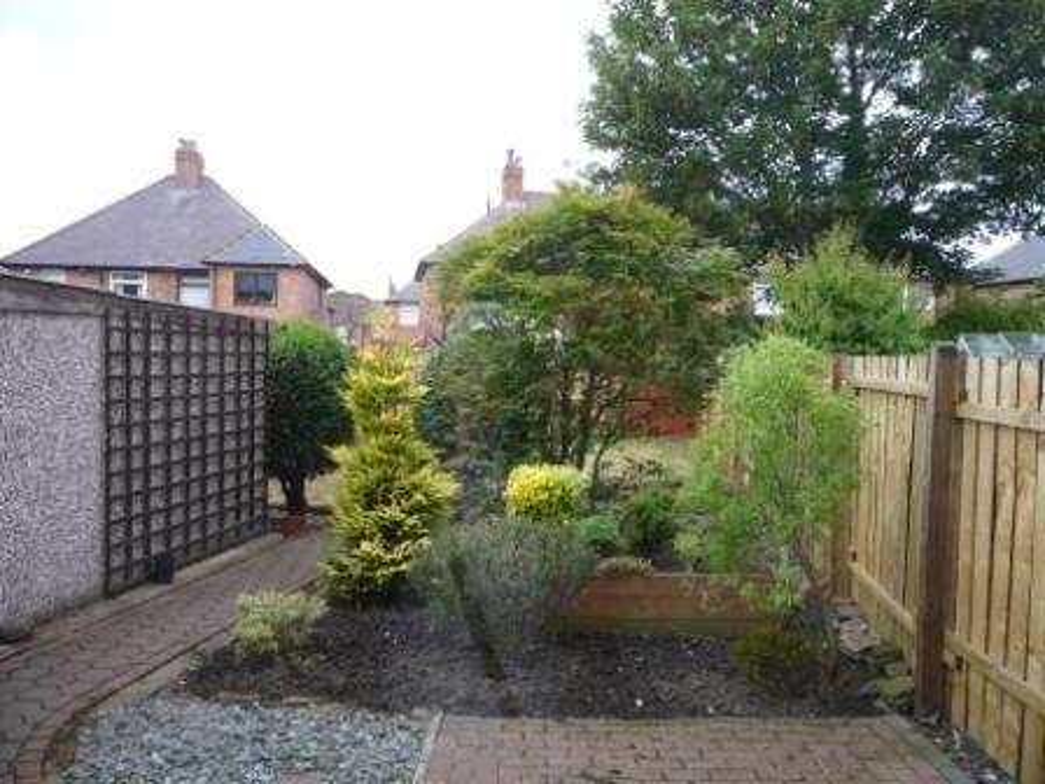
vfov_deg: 46.8
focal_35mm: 30
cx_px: 522
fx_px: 906
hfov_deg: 60.0
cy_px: 392
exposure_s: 1/125
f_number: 4
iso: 100
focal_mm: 5.2
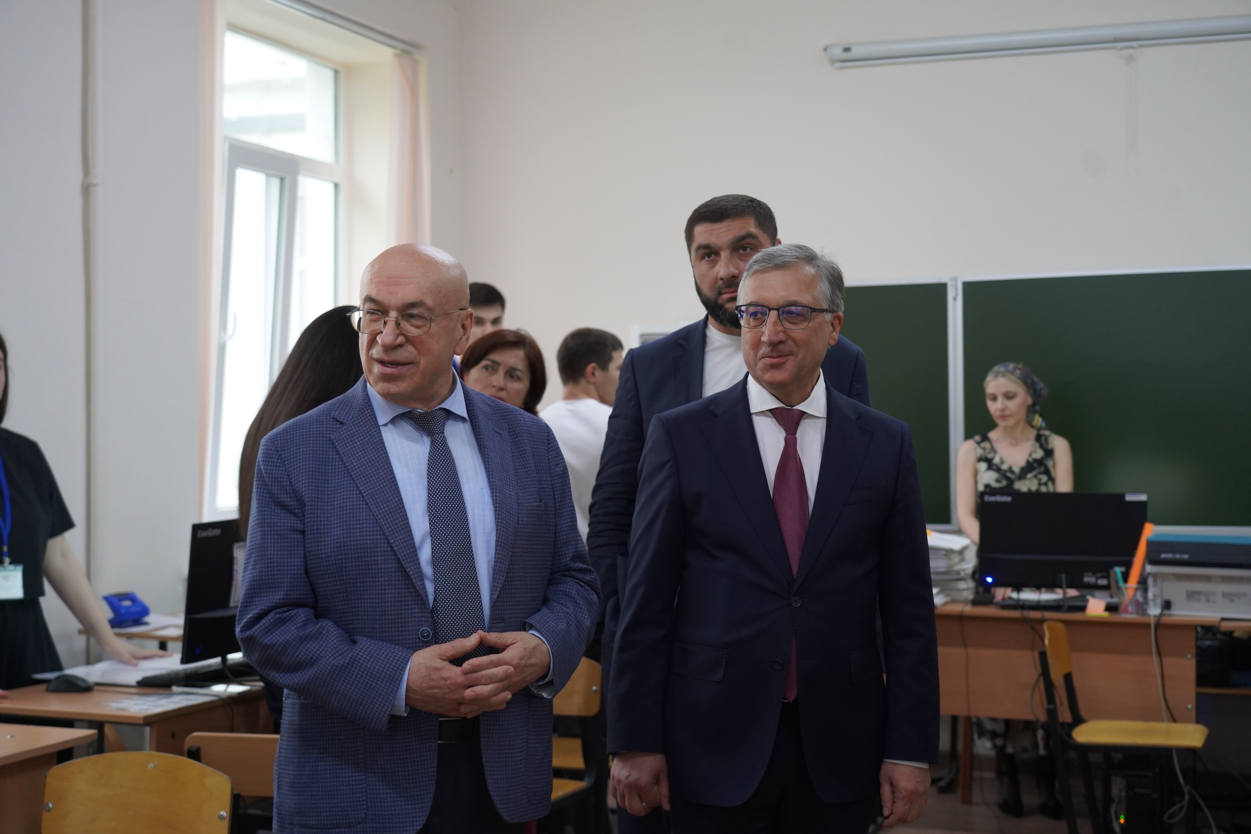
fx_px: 1703
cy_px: 417
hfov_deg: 40.3
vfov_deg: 27.5
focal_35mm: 49
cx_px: 626
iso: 2500
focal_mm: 49
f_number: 4
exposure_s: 1/125
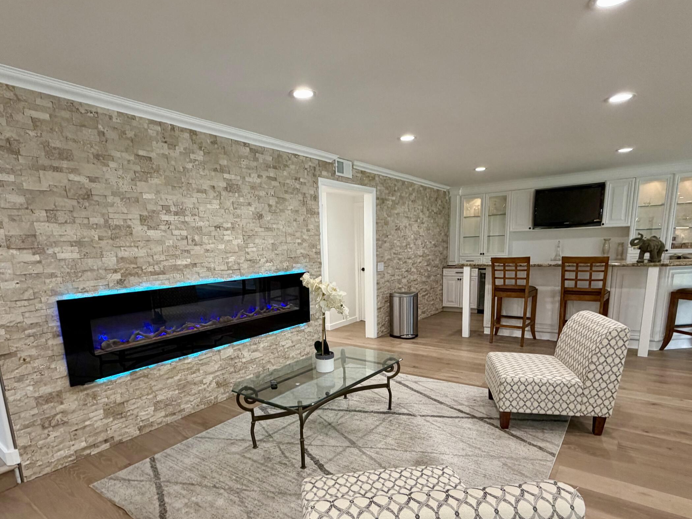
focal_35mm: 20
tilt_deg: -9.8
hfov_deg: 81.7
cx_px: 331
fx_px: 400
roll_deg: +2.5
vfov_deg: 65.0
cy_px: 325
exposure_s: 1/60
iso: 160
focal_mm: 2.22
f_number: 2.2
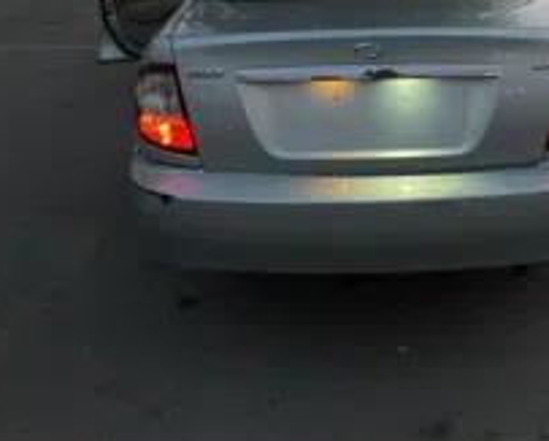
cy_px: -65
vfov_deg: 28.2
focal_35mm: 48
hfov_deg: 38.0
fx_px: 781
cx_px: 392
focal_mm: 5.1
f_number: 1.6
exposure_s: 1/50
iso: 200
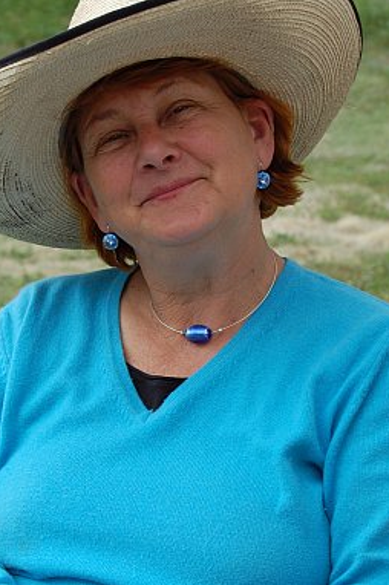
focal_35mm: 123
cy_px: 384
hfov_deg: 11.1
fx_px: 1997
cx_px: 153
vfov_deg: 16.6
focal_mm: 52
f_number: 7.1
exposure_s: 1/200
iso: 200
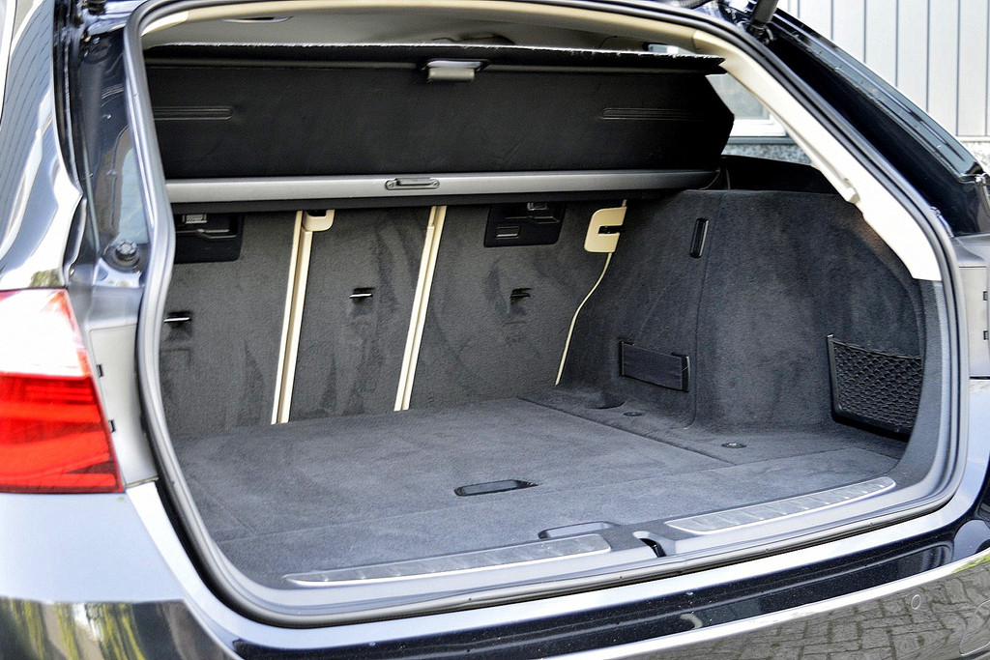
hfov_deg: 42.3
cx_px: 495
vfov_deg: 29.0
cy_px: 330
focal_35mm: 46
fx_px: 1279
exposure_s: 1/60
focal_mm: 31
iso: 800
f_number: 4.2
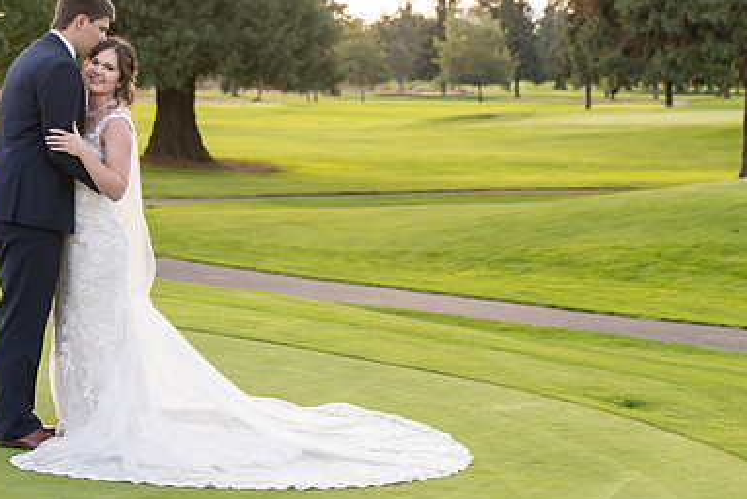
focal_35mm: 106
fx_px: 2201
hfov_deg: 19.3
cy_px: 155
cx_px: 322
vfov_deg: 12.9
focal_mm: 70
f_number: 4
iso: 320
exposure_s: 1/320
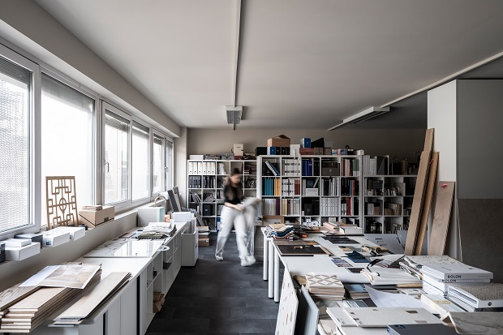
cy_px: 168
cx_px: 252
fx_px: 335
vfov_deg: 53.1
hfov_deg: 73.8
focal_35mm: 24
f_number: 6.3
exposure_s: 1/13
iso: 800
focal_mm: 24
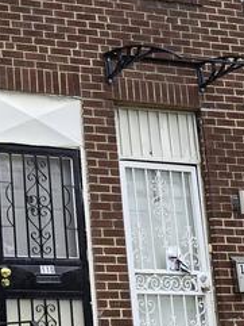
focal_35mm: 103
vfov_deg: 18.9
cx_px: -108
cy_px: 69
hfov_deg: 13.6
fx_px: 967
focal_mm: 6.3
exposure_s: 1/180
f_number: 1.7
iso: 25
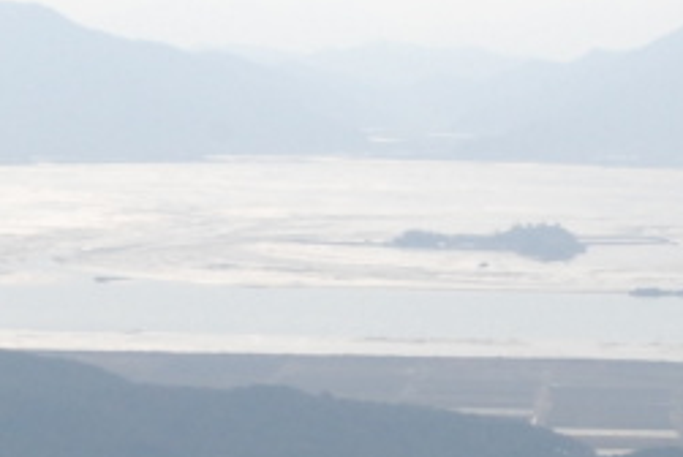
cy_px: 385
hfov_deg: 9.6
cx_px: 517
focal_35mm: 214
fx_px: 4065
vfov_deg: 6.4
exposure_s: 1/1000
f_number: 16
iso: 800
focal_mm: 35
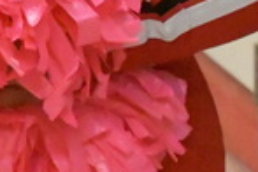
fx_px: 2995
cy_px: -227
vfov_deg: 3.3
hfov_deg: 4.8
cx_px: -421
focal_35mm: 418
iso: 16000
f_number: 9
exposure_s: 1/320
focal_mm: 40
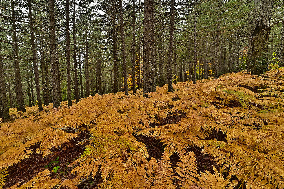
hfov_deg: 104.3
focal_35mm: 14
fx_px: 110
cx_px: 142
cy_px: 94
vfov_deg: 81.1
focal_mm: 14
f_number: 13
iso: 100
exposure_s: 1/5
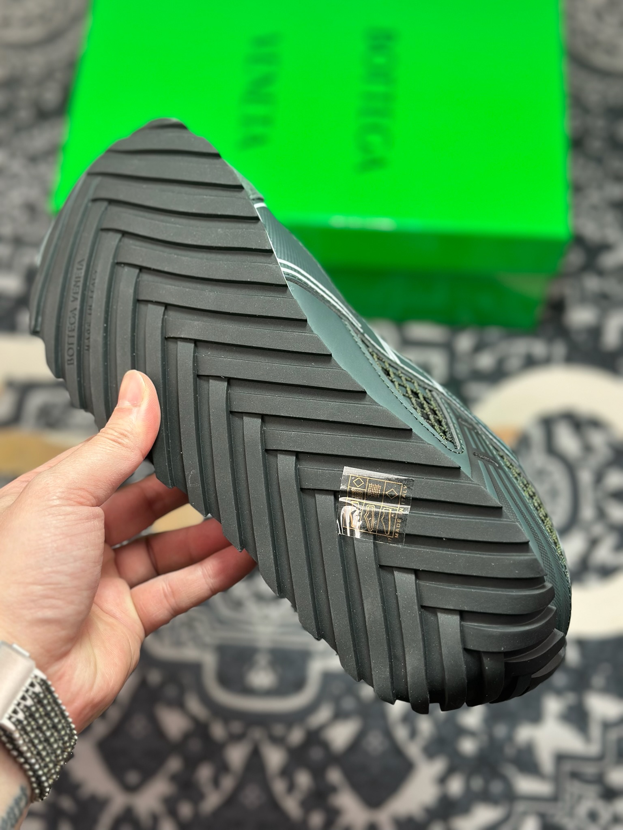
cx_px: 312
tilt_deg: -61.8
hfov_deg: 30.3
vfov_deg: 39.7
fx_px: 1152
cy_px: 415
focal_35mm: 48
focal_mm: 6.86
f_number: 1.78
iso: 80
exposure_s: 1/343
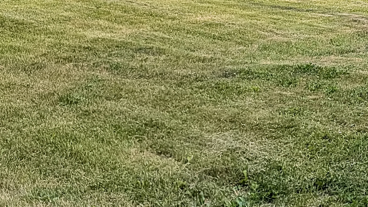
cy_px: 20
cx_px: 407
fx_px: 878
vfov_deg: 13.3
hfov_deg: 22.3
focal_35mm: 90
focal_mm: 6.81
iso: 50
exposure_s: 1/984
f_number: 1.85
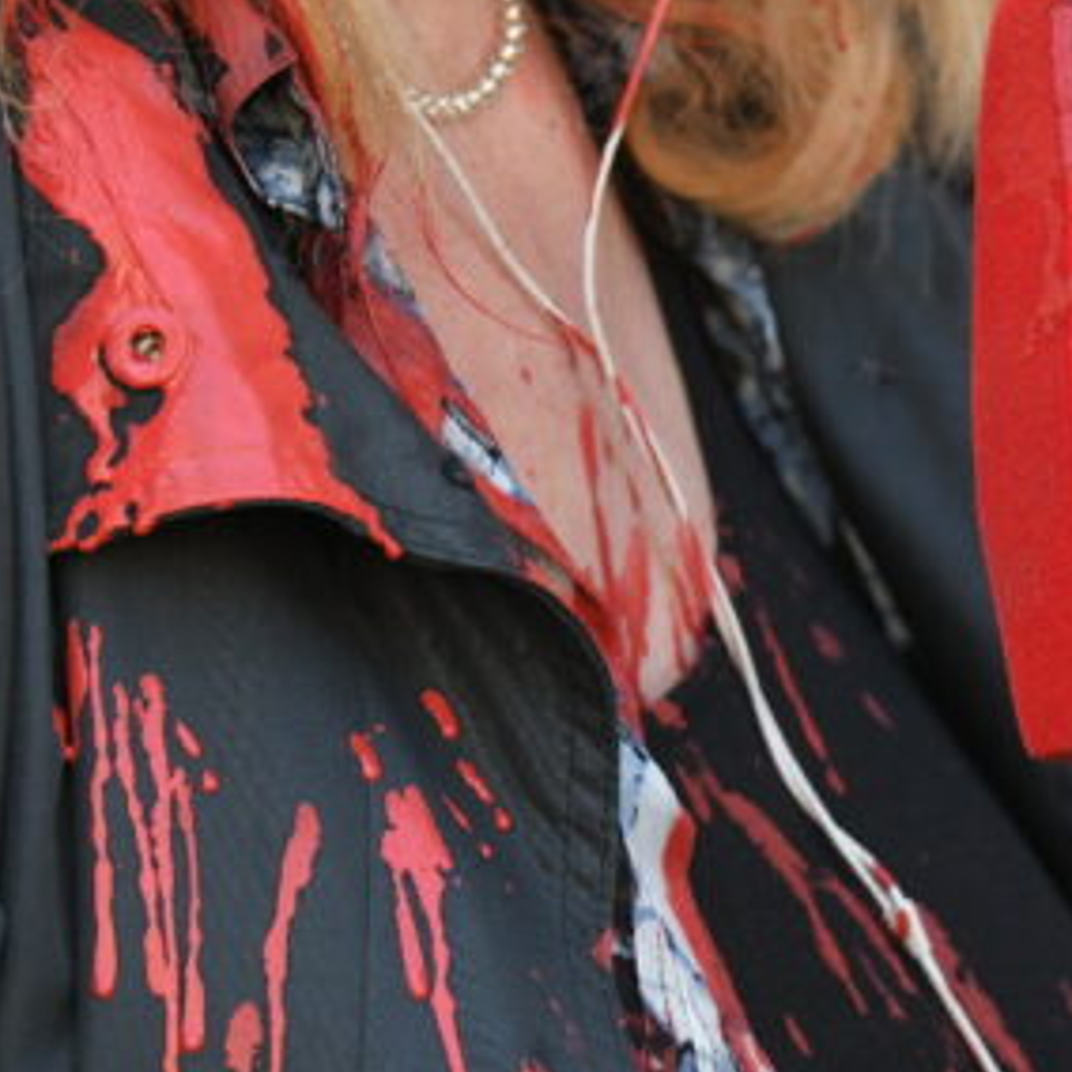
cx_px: 1140
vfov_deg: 4.4
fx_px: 13980
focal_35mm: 399
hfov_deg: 4.4
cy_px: 1131
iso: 1000
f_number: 5
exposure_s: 1/320
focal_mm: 130
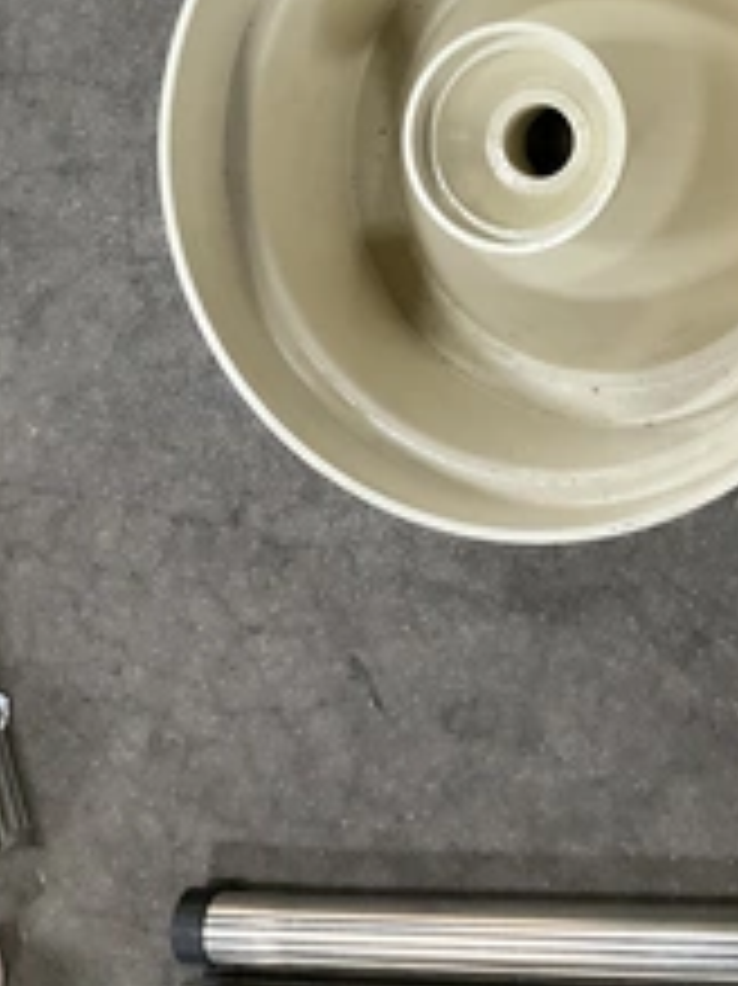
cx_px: 500
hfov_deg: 27.3
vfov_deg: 34.4
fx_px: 1508
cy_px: 122
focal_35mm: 53
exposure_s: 1/60
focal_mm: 3
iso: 250
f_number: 1.8
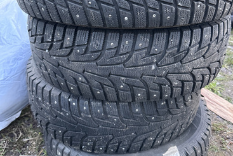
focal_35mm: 34
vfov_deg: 38.7
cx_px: 118
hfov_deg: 55.8
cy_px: 59
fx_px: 220
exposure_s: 1/46
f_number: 1.78
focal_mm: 6.76
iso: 800
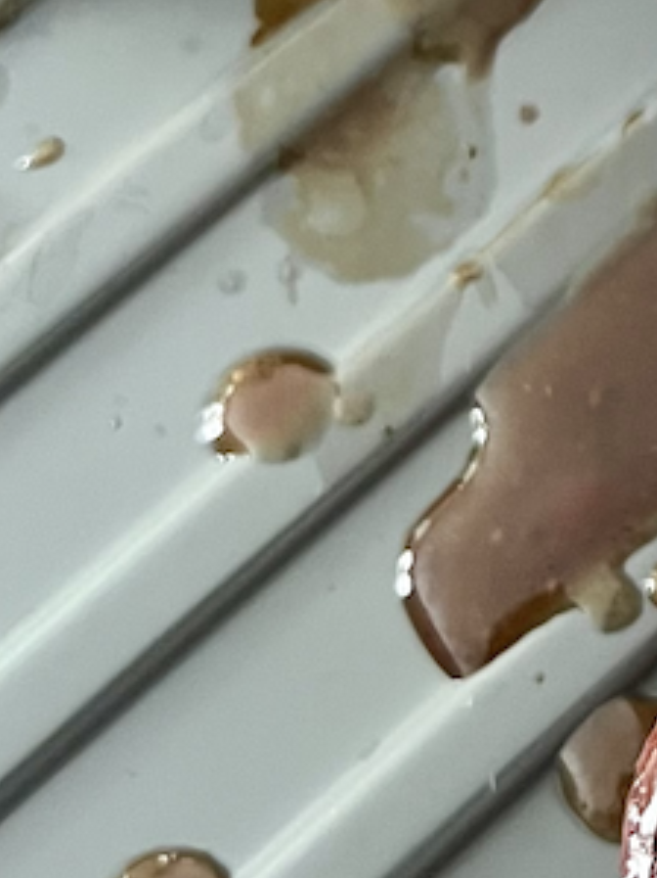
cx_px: 912
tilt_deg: -64.8
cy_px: -19
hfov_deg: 12.3
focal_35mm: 116
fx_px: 2938
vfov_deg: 16.6
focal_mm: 5.7
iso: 640
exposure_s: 1/40
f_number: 1.5
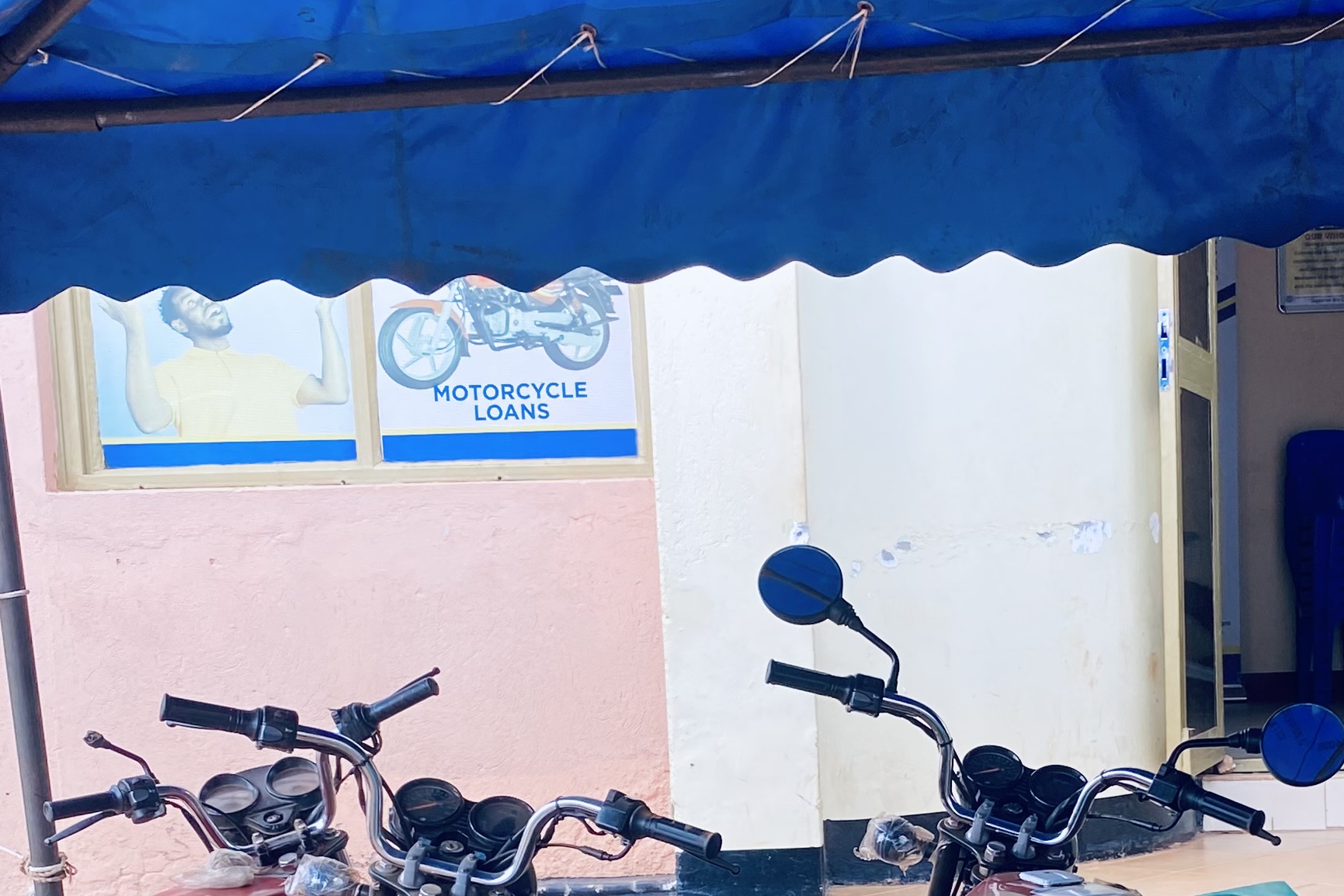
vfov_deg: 21.0
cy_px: 855
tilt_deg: -7.3
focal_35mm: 63
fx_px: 2352
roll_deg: +1.4
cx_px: 960
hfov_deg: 31.5
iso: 32
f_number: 1.8
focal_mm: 4.25
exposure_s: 1/167
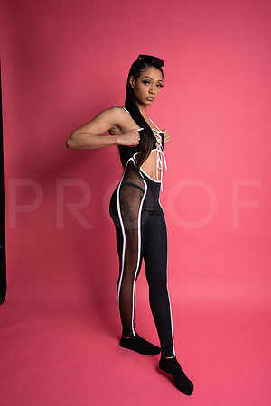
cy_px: 203
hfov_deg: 37.9
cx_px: 136
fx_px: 395
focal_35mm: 35
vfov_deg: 54.4
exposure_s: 1/200
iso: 160
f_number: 5.6
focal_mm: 35
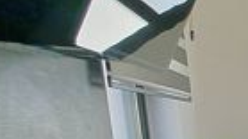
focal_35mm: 72
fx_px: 473
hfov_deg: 14.9
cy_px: 225
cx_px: 606
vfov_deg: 15.2
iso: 50
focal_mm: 1.74
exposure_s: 1/345
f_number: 2.2
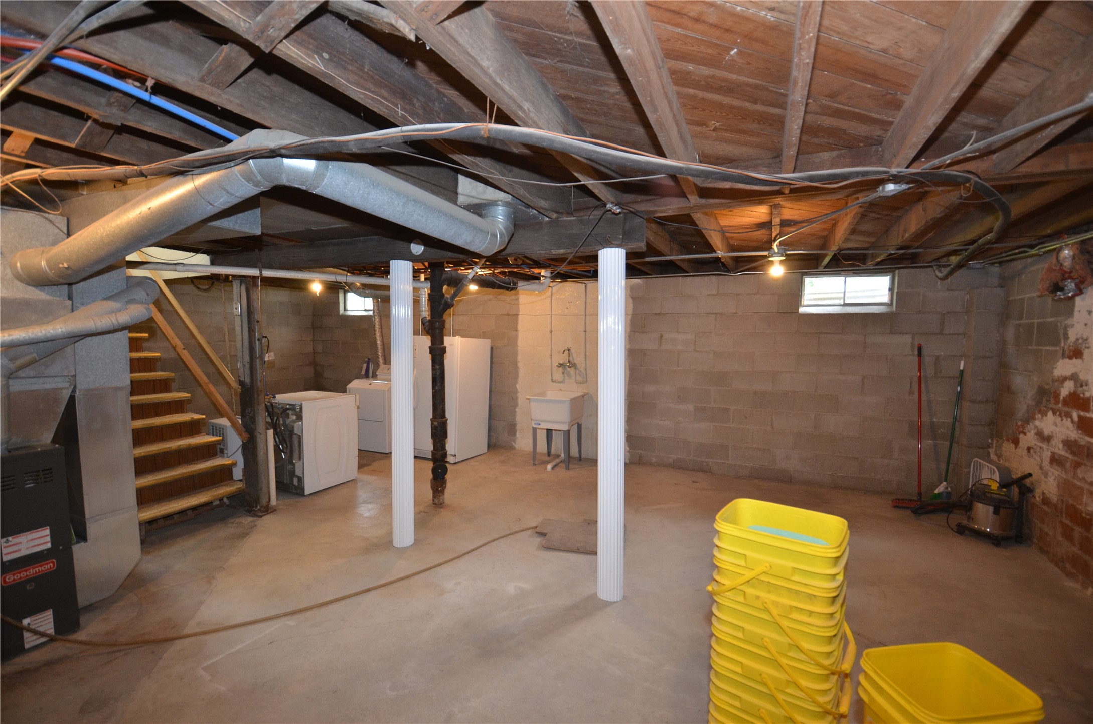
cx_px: 546
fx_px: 454
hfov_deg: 100.5
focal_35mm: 15
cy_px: 362
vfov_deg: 77.1
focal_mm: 10
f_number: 4
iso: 800
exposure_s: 1/60
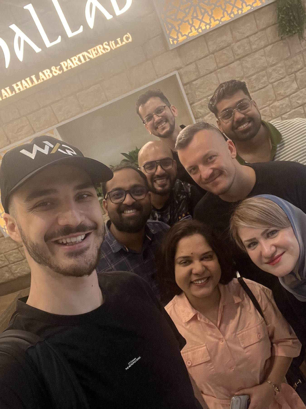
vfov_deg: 60.0
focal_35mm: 30
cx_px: 153
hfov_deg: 46.8
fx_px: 354
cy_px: 204
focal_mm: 2.71
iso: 125
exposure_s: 1/50
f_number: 2.2
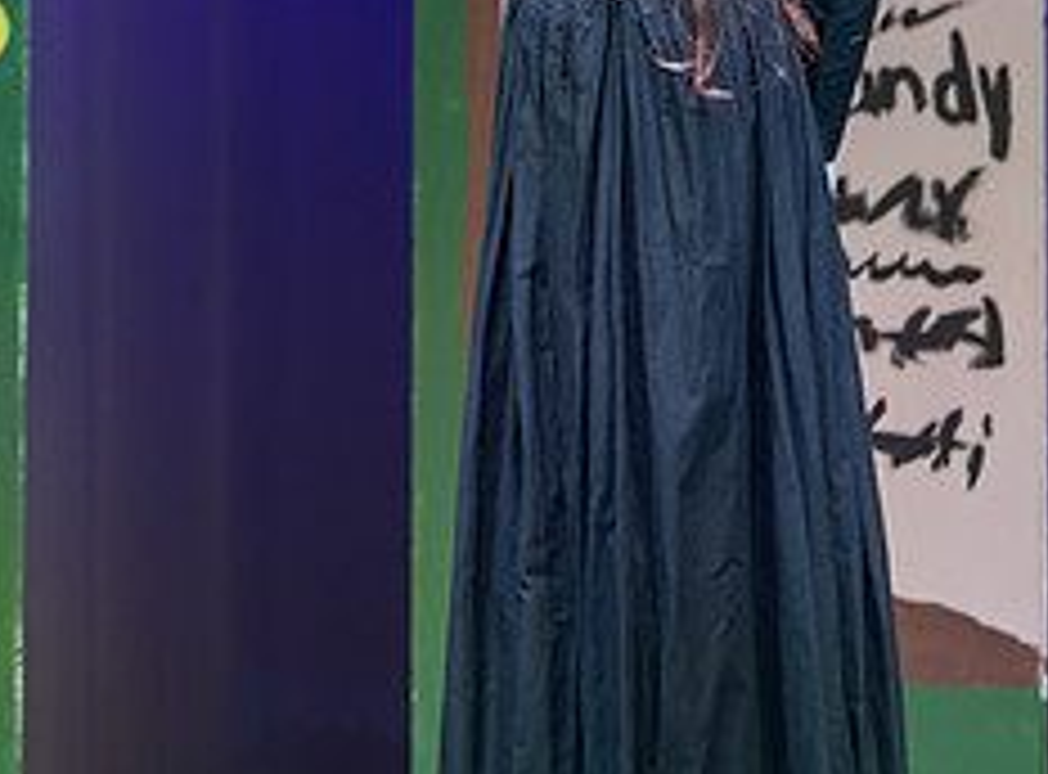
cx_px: -509
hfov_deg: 7.6
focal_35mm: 256
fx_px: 7707
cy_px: -76
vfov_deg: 5.7
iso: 200
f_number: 1.8
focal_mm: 85
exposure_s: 1/400
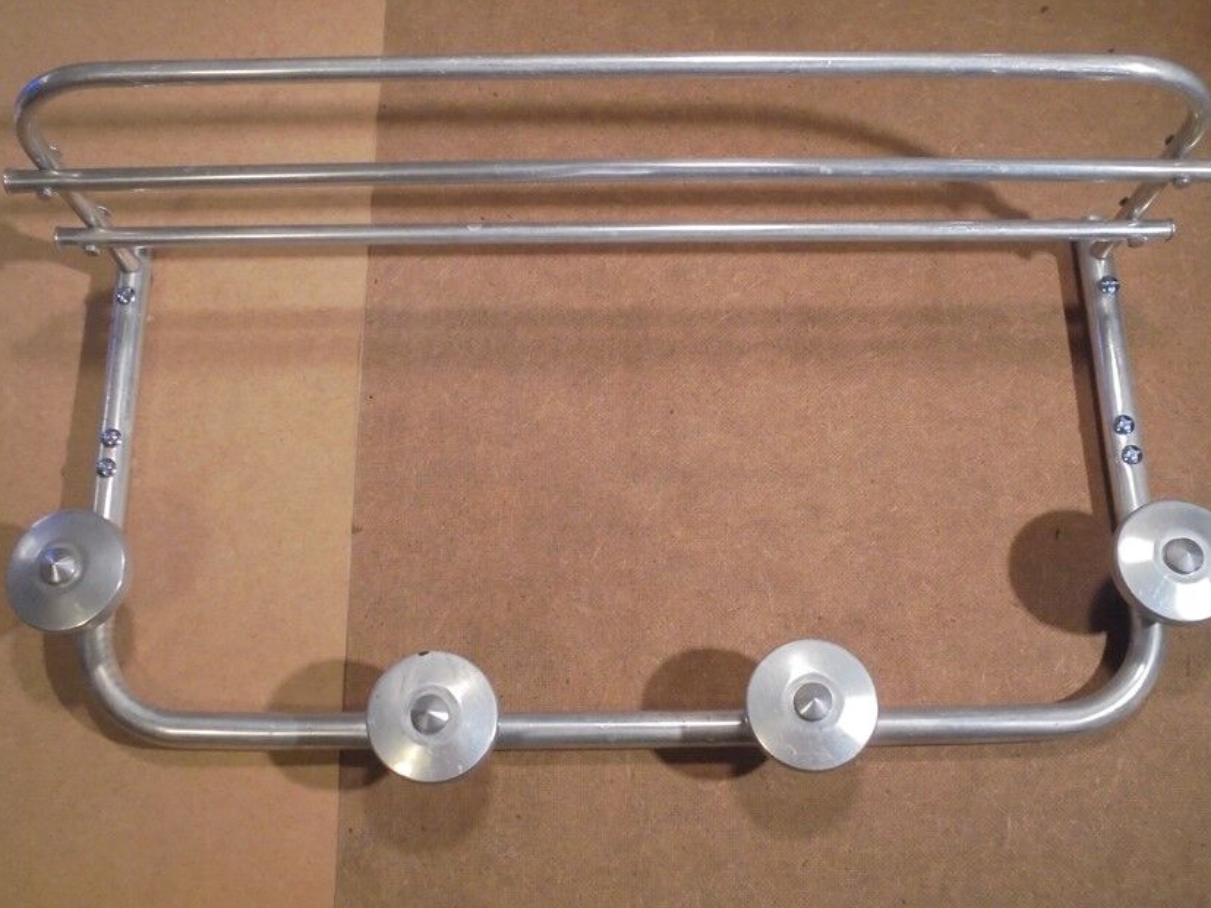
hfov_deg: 50.1
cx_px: 614
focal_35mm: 37
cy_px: 456
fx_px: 1294
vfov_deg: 38.7
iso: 400
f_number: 4
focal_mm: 6.1
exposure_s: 1/25
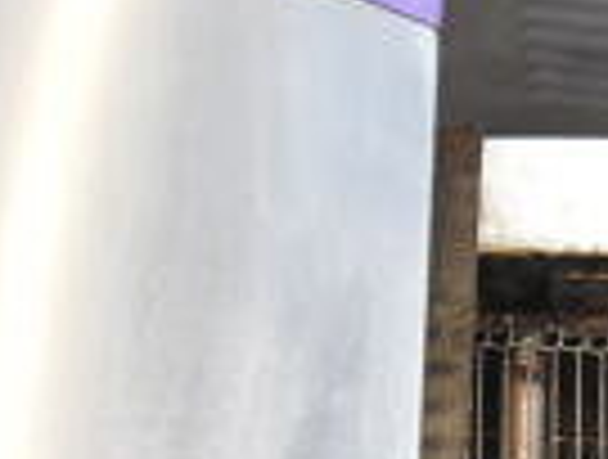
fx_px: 3663
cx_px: 1072
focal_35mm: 208
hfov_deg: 9.1
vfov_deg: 6.9
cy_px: 893
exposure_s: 1/50
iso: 1600
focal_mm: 32
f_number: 5
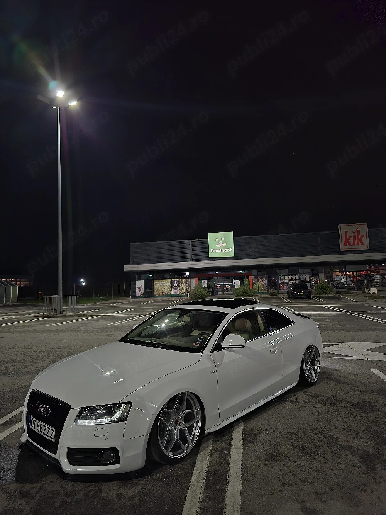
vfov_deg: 73.9
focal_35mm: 23
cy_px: 258
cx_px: 193
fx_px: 342
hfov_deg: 58.9
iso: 640
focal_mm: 6.3
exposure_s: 1/60.2
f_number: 1.7
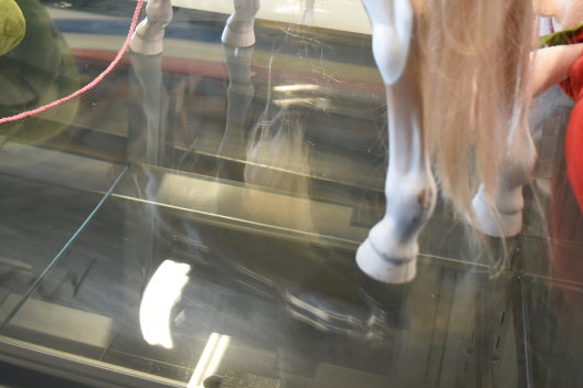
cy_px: -67
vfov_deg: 23.9
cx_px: 265
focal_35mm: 52
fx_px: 842
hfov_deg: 38.2
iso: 500
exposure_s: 1/30
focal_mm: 20
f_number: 3.5
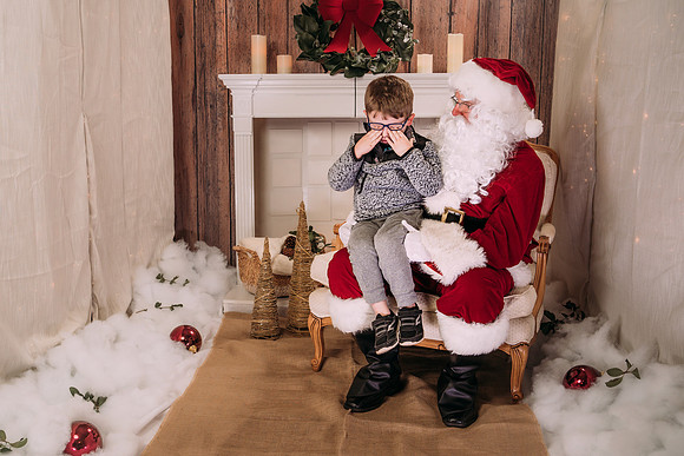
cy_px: 243
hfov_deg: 45.4
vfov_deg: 31.3
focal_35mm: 43
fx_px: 814
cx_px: 282
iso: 200
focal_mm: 35
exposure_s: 1/80
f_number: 5.6
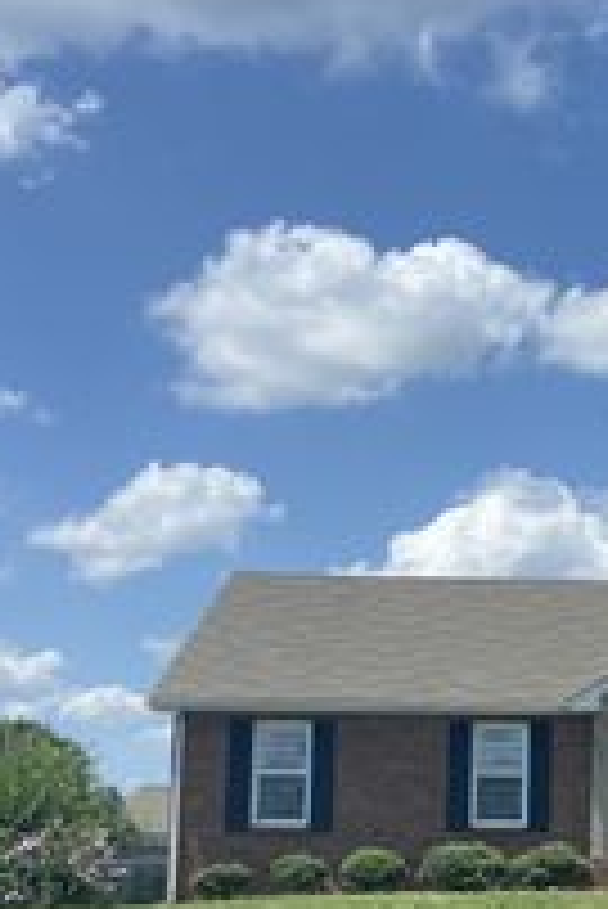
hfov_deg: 19.1
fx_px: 1694
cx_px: 748
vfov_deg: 29.4
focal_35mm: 67
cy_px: 731
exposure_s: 1/3300
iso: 32
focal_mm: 4.25
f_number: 1.8
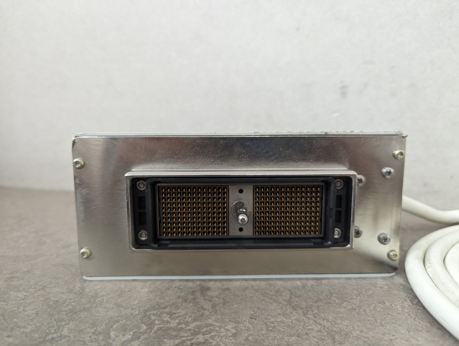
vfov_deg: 56.9
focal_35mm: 24
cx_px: 230
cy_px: 173
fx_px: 319
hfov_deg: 71.5
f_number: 1.85
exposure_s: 1/25
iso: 234
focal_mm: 6.81
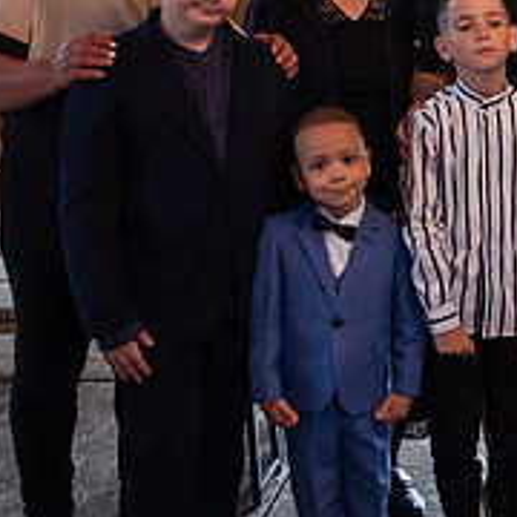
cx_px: 800
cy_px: 158
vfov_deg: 21.3
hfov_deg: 18.6
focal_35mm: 81
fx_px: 1369
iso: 1600
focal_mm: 26
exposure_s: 1/160
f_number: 2.8
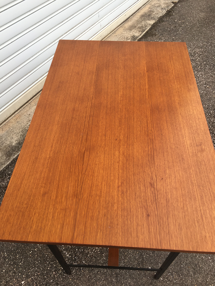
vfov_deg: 61.7
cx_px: 108
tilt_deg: -49.3
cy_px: 143
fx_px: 240
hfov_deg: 48.2
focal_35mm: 29
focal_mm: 4.15
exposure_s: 1/155
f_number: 2.2
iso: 25
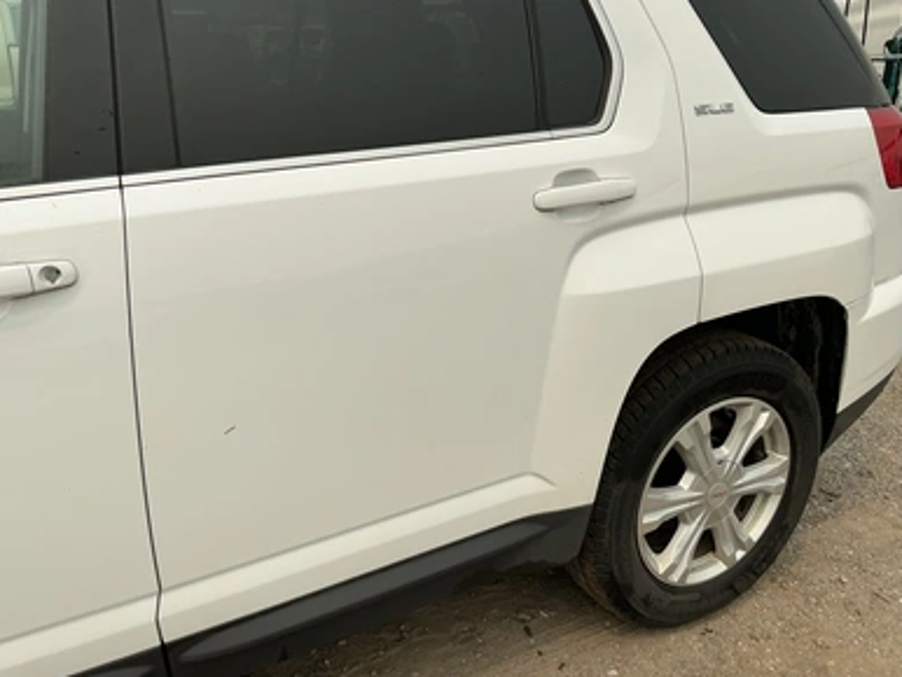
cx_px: 465
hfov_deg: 61.6
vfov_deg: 48.3
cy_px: 346
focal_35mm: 29
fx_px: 756
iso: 25
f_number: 1.8
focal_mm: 3
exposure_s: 1/2801
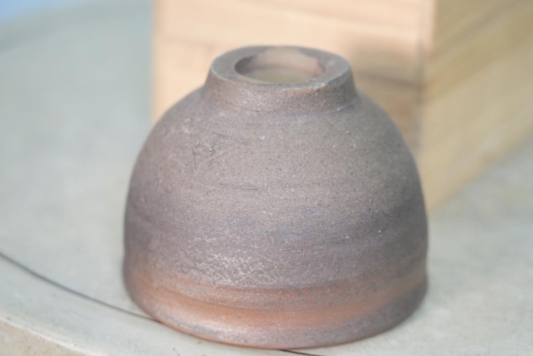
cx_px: 268
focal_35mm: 106
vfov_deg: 12.9
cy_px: 177
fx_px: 1569
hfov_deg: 19.3
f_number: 4
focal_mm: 105
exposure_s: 1/125
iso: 1600
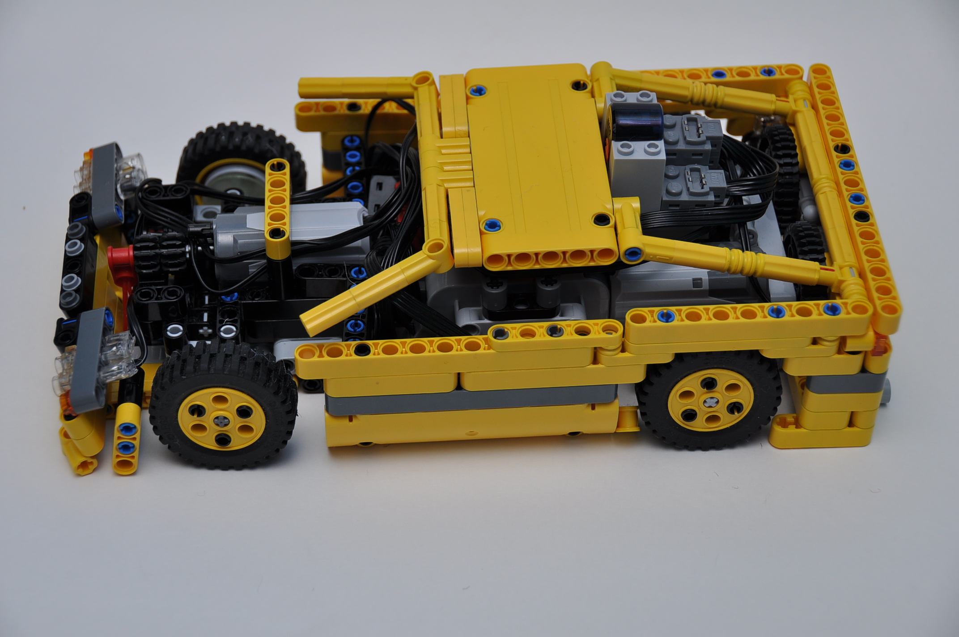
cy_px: 318
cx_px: 480
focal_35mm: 78
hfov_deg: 26.0
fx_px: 2075
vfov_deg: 17.4
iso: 200
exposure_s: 1/60
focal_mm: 52
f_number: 5
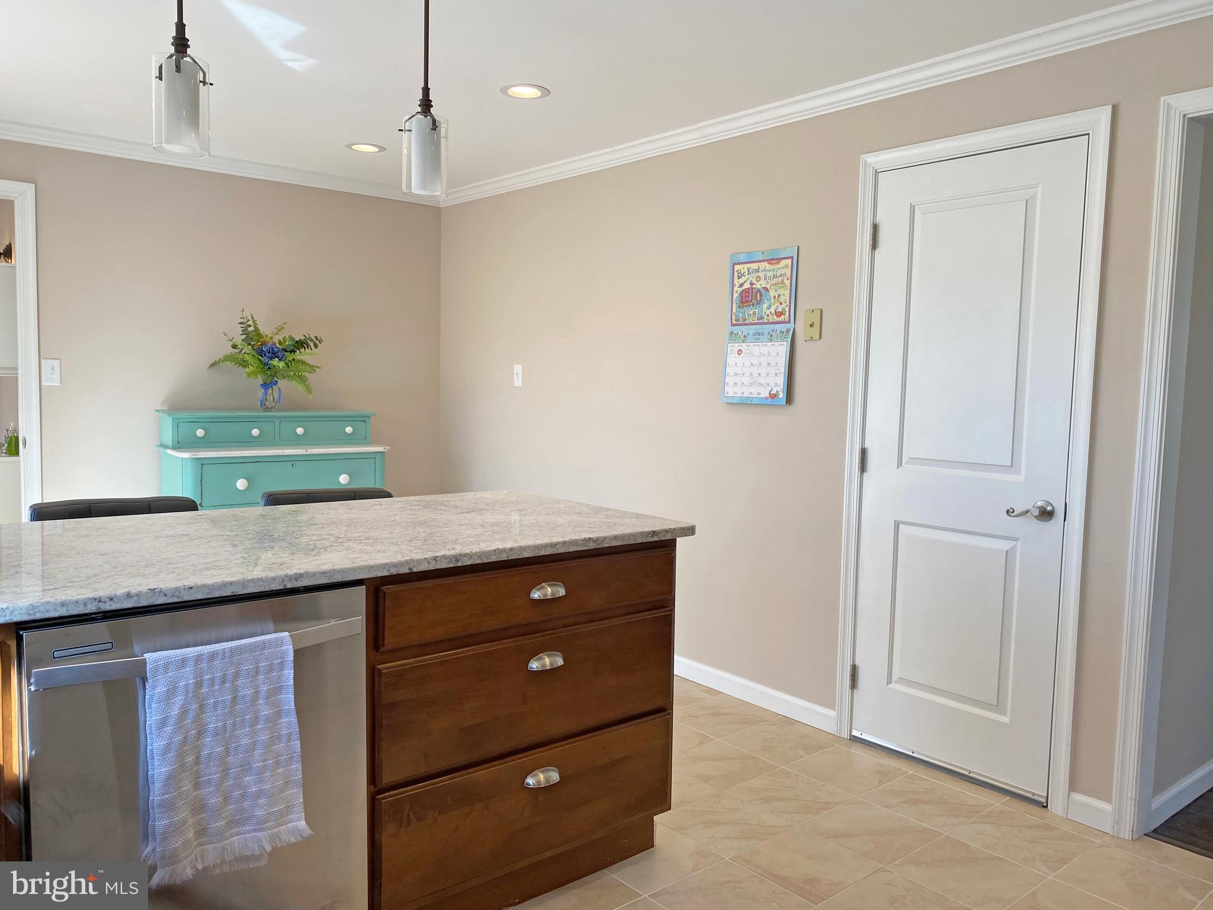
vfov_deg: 53.1
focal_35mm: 26
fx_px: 911
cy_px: 455
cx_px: 606
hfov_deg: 67.3
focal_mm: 4.25
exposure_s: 1/159
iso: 32
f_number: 1.8
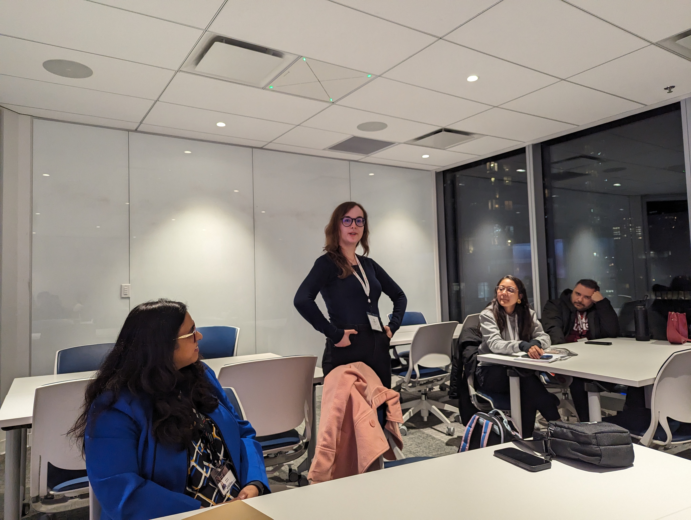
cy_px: 260
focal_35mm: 24
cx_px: 346
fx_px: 480
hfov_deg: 71.5
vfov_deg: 56.9
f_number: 1.85
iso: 567
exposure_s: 1/267
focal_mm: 6.81
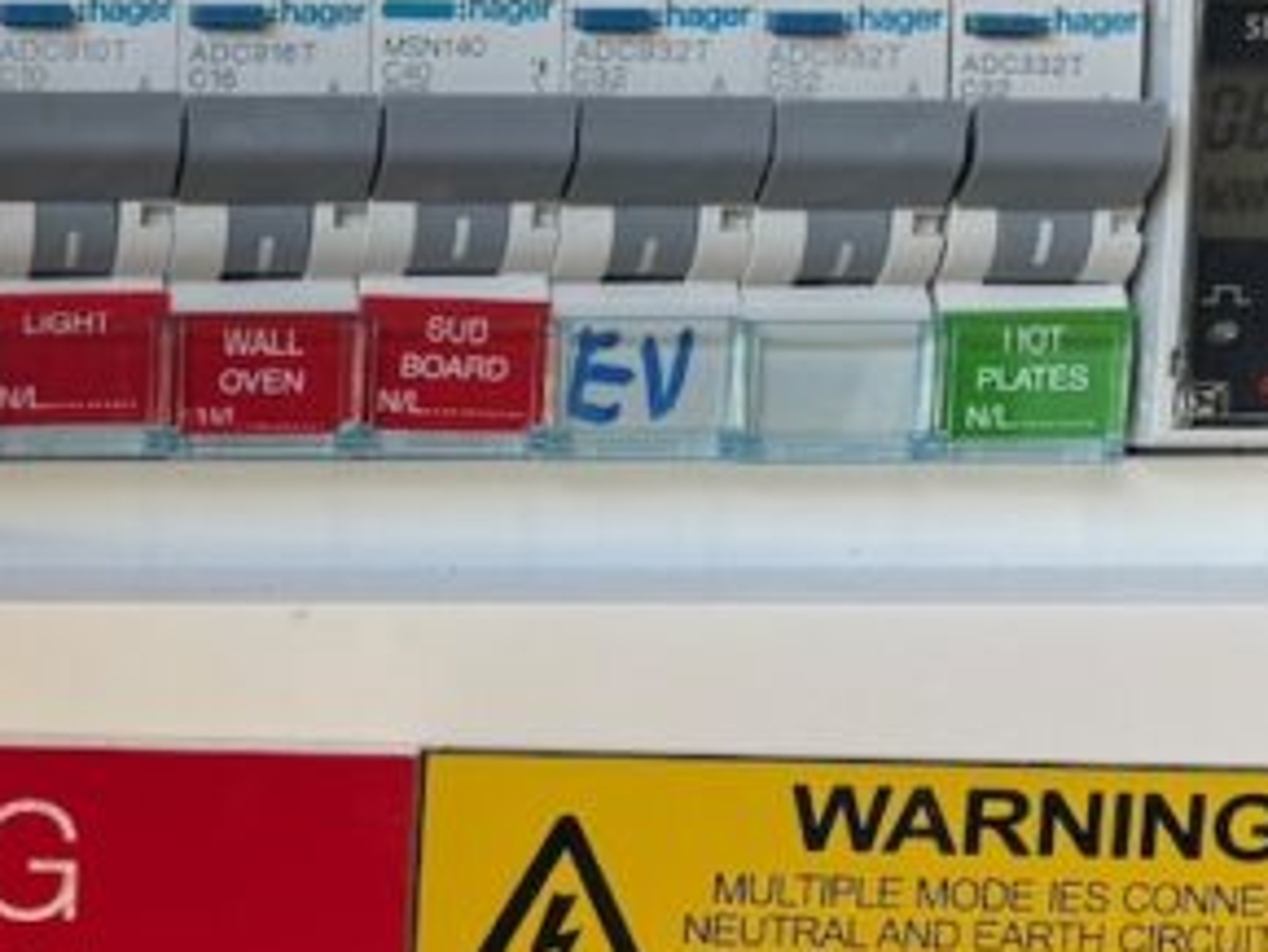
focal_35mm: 92
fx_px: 3371
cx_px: -246
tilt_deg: -7.1
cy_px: 410
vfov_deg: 16.1
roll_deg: +0.3
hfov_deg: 20.0
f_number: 1.6
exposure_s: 1/122
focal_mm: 5.96
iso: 50
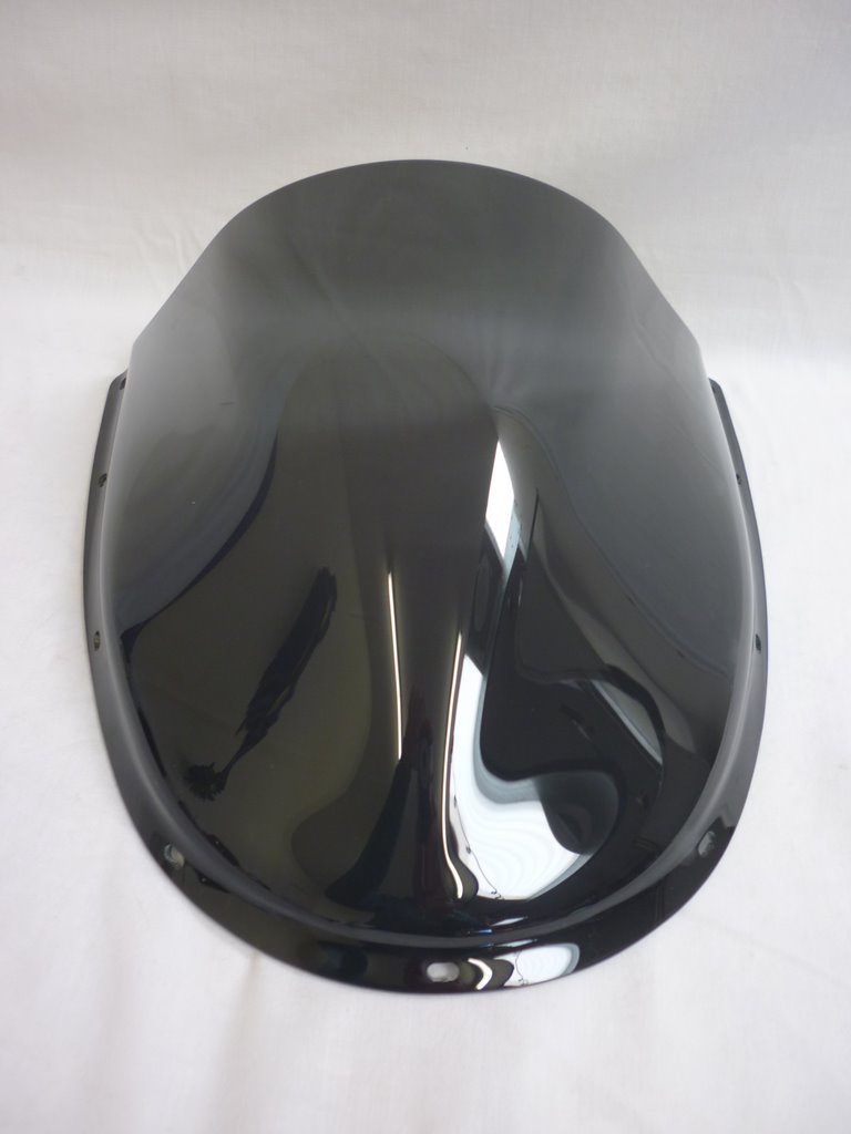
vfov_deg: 55.4
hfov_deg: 42.9
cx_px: 426
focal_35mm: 33
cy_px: 567
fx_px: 1082
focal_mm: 5.5
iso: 80
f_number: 2.8
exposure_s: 1/15
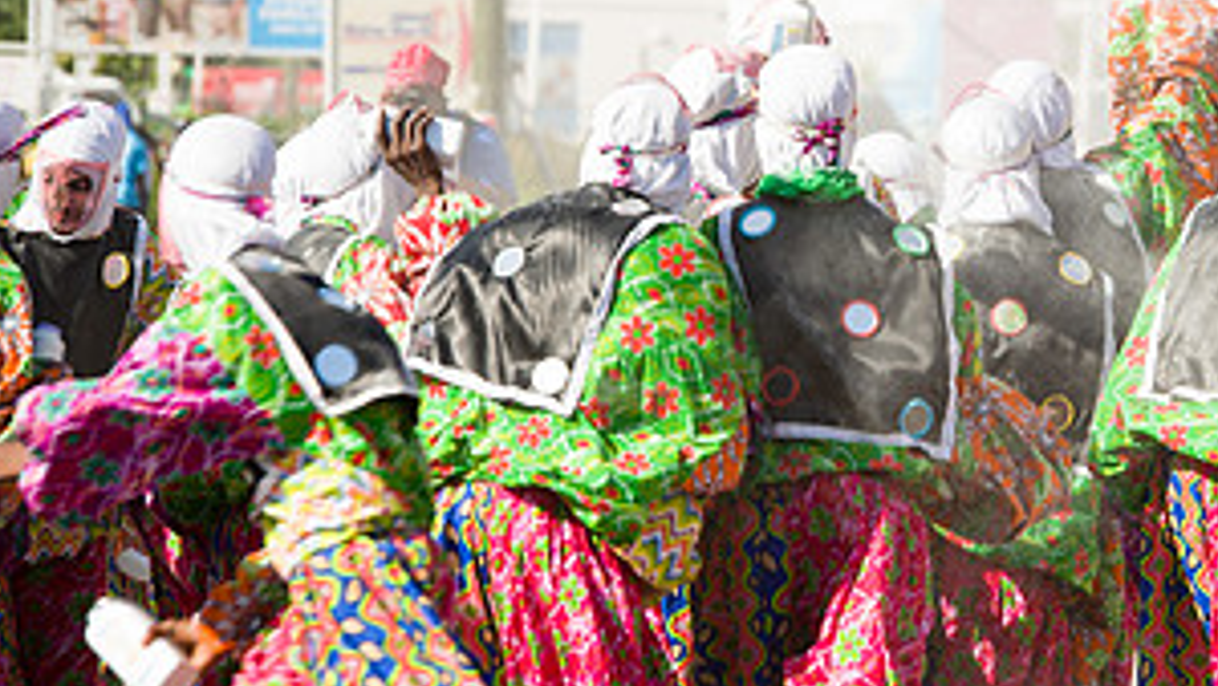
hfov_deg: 6.1
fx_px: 11437
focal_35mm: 354
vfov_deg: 3.4
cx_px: 958
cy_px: 276
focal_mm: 175
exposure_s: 1/200
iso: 100
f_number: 7.1
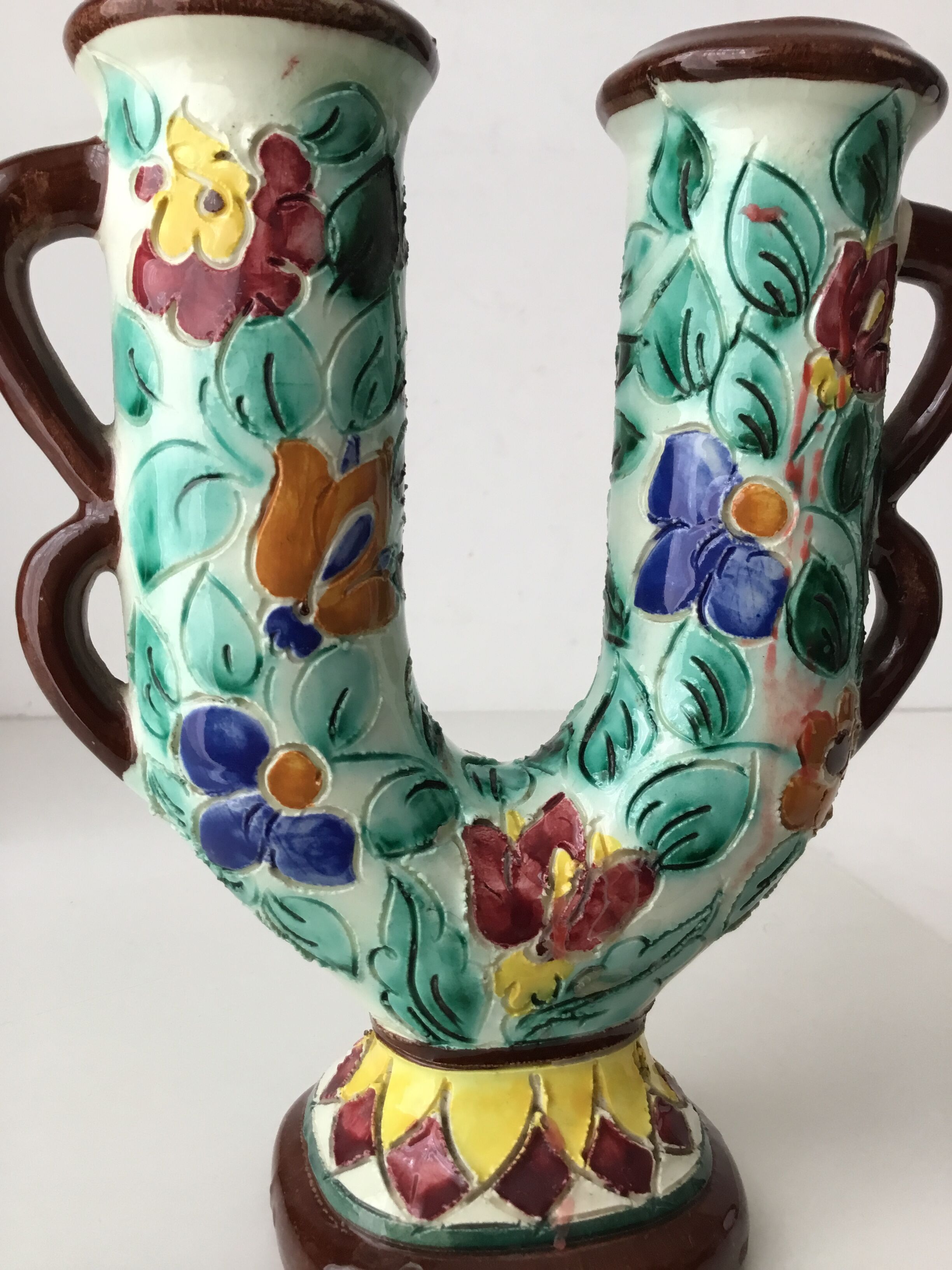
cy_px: 635
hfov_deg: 45.4
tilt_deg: -6.5
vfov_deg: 58.4
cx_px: 476
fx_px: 1137
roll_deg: +1.0
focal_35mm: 31
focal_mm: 3.3
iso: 25
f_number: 2.4
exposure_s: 1/33
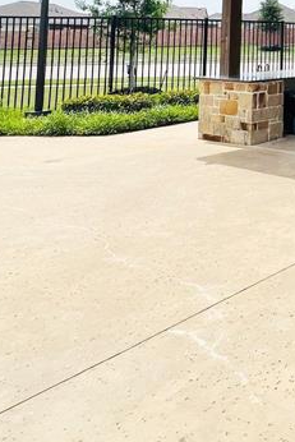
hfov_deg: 24.9
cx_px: 452
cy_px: -8
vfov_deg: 41.6
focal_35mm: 40
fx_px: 491
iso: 32
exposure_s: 1/1085
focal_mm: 1.57
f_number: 1.8
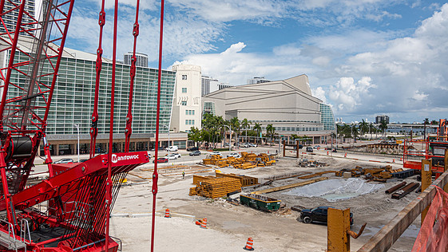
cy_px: 124
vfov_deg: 44.4
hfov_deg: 71.9
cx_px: 219
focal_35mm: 26
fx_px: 309
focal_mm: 8.8
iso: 125
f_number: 4.5
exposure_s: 1/200
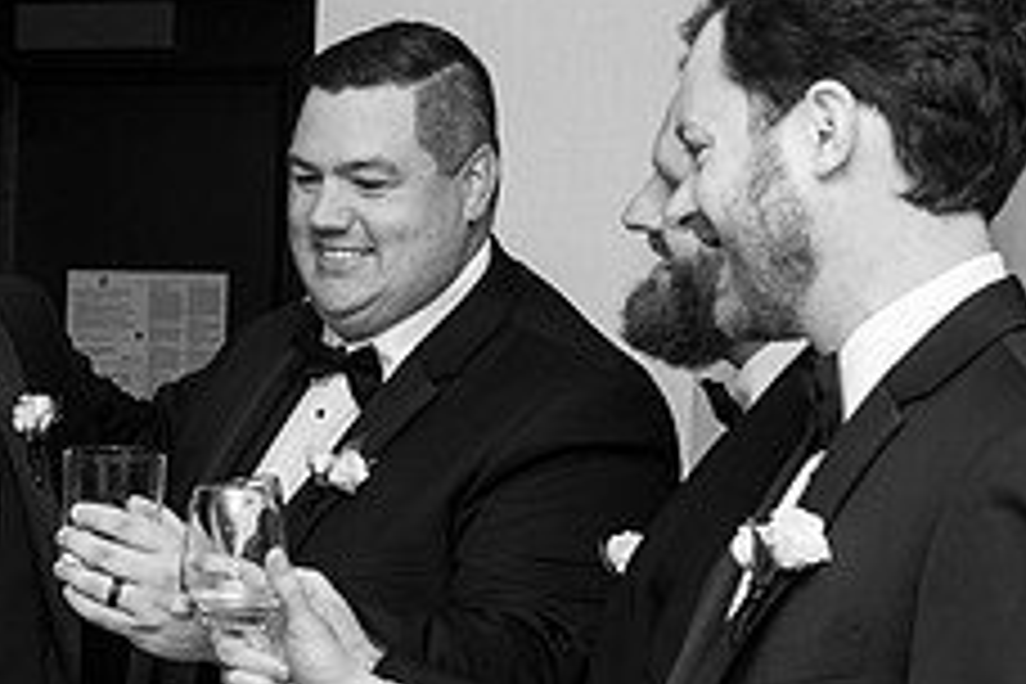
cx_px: -125
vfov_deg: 12.3
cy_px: 461
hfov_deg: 17.7
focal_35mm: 111
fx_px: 3163
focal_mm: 38
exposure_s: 1/200
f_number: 4.5
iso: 1250
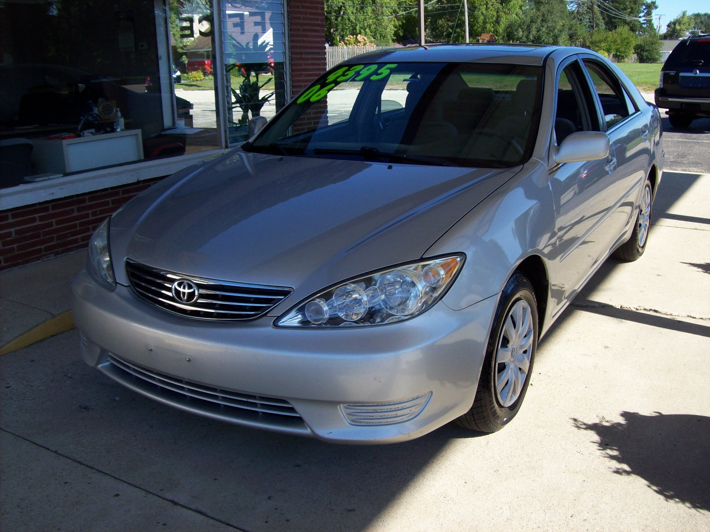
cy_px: 266
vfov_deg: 39.6
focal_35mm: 36
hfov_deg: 51.4
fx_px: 738
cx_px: 355
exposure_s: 1/268
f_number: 4.8
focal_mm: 6
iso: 80
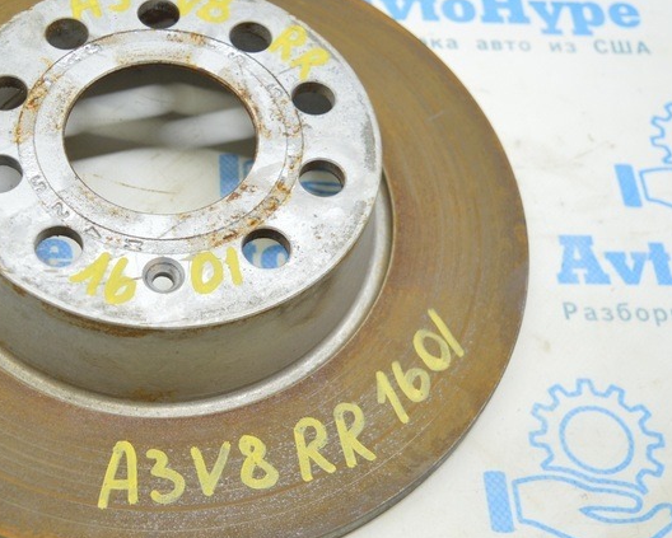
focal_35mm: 60
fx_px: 1194
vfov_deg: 25.4
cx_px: 139
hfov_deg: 30.7
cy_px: 242
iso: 400
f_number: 3.8
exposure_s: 1/40
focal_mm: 22
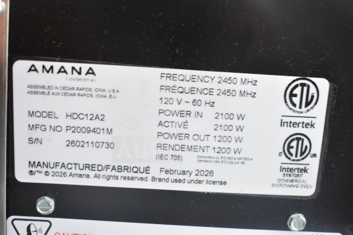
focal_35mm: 46
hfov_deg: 42.3
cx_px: 176
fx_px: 456
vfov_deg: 29.0
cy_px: 118
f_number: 4.2
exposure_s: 1/50
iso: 1000
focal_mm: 31
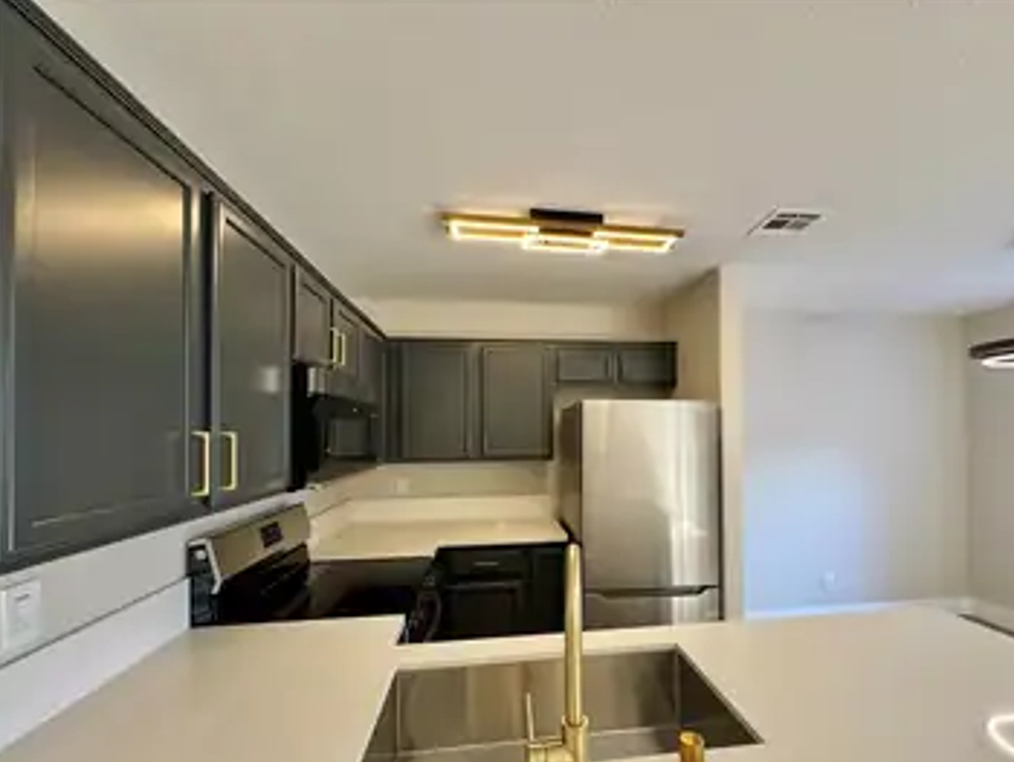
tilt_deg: +0.5
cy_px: 429
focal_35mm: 16
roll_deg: +0.4
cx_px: 550
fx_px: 469
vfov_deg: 77.8
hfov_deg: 94.2
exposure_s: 1/120
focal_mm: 2.22
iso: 160
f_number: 2.2
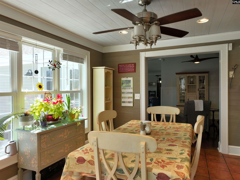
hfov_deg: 71.6
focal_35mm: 24
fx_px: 166
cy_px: 90
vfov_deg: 56.8
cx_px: 120
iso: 230
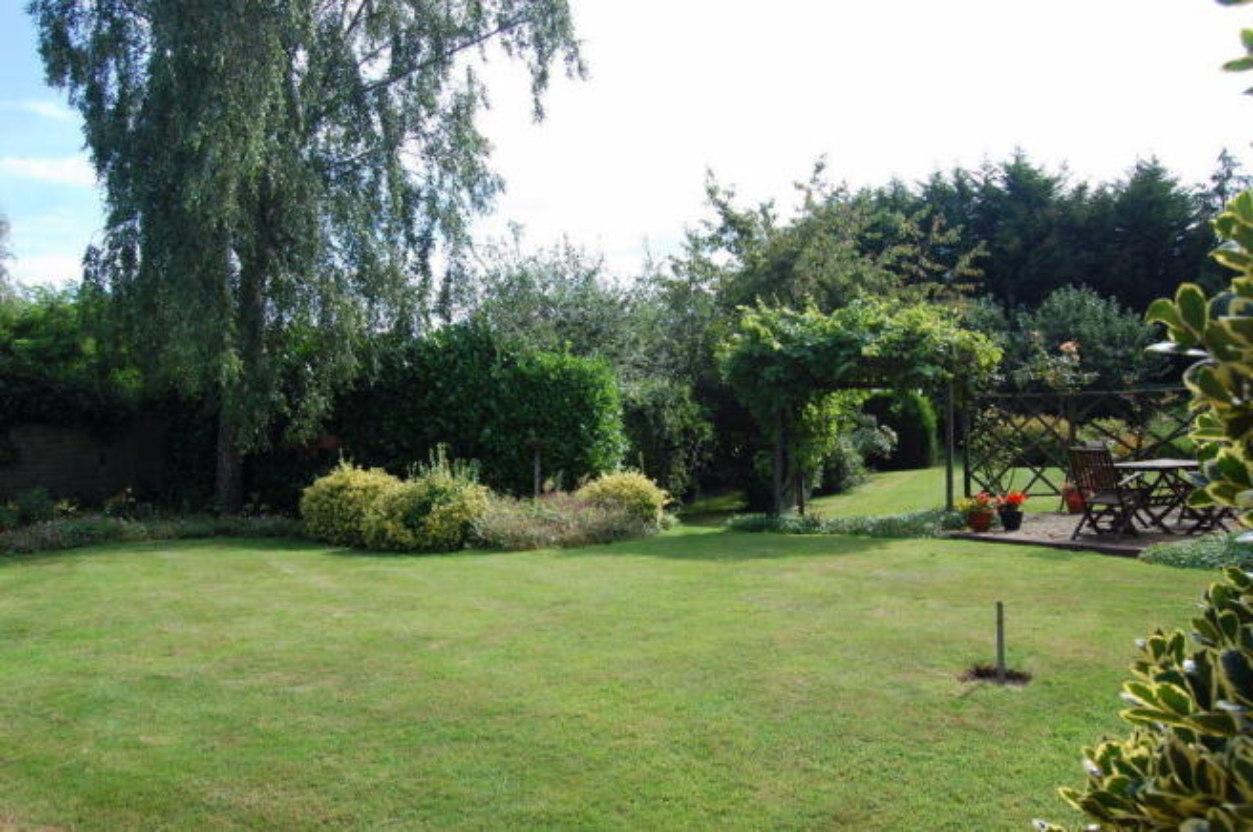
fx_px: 1043
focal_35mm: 30
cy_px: 416
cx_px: 626
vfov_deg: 43.5
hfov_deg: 62.0
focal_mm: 20
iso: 200
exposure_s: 1/250
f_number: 8
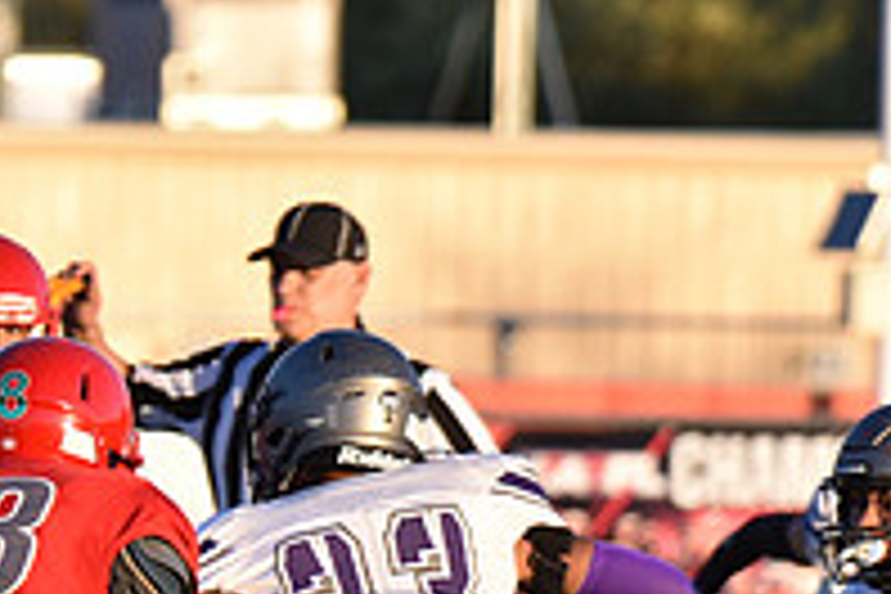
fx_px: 23164
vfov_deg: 1.5
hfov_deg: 2.2
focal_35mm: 936
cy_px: 650
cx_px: -252
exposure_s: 1/640
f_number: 5.6
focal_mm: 320
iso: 400
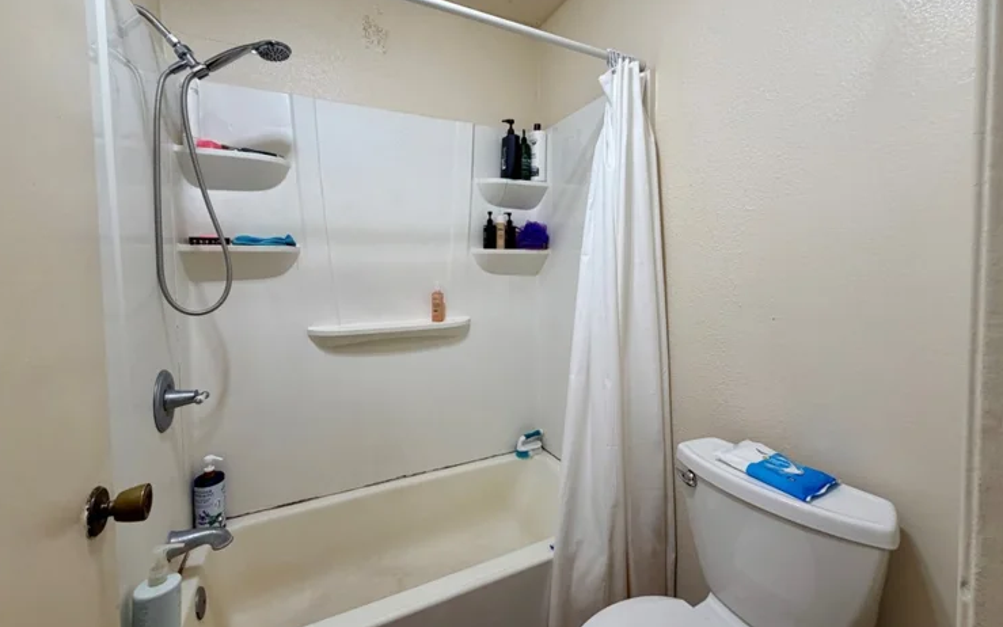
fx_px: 410
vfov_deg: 74.6
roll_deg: +0.6
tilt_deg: -3.0
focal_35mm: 15
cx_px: 500
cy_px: 286
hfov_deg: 101.5
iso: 125
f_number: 2.2
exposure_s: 1/120
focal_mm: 2.22
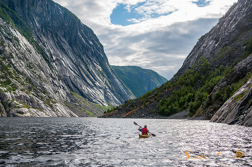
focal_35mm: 47
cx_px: 130
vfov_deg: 28.5
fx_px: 329
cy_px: 84
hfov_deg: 41.9
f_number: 3.5
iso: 200
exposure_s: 1/4000
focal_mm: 30
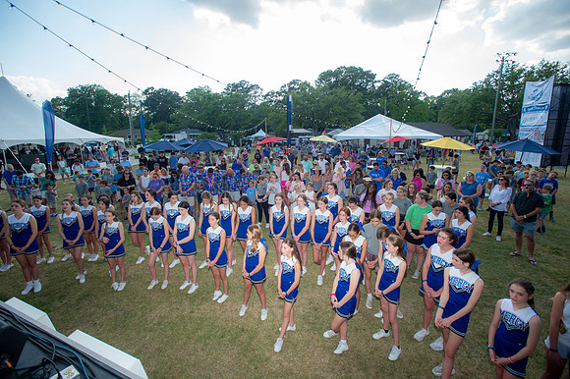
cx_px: 285
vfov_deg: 70.4
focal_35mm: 17
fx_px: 269
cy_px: 190
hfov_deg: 93.3
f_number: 4.5
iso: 100
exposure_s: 1/250
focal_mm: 17
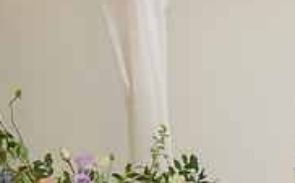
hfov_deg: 11.6
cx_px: 445
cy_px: 135
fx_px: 1388
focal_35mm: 173
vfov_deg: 7.5
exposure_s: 1/200
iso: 200
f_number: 4
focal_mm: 50
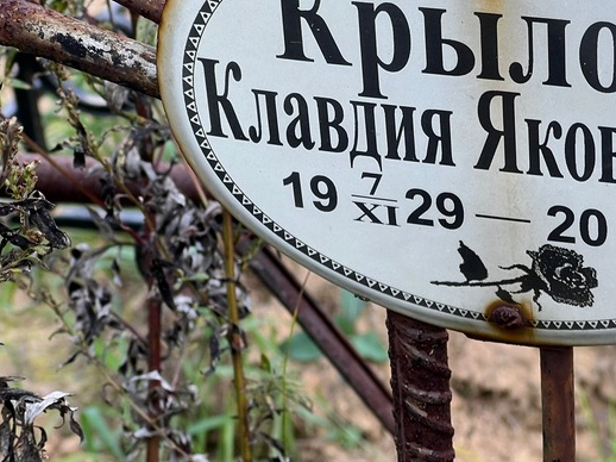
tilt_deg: -31.5
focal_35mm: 119
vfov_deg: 12.4
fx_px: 2117
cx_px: 472
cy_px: 192
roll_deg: +5.4
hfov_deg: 16.5
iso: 32
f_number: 2.8
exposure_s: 1/108
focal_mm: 9
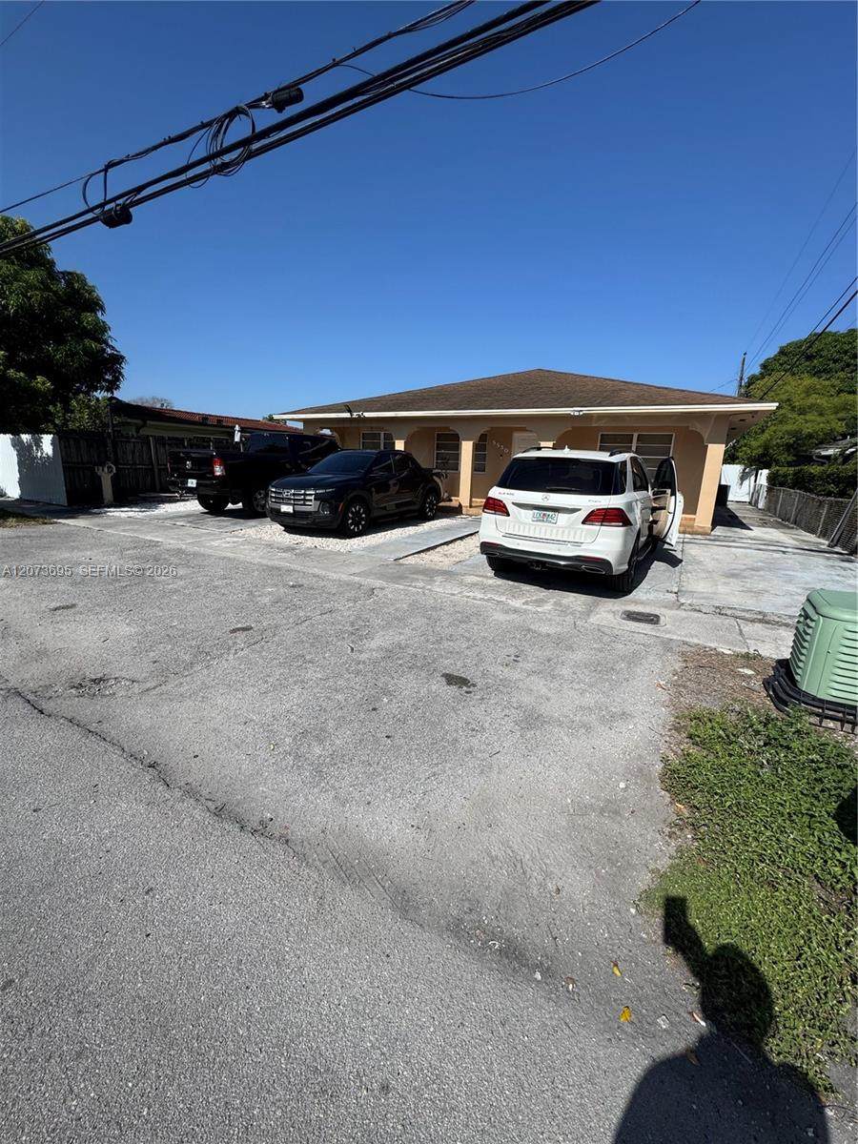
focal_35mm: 14
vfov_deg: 102.1
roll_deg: -2.1
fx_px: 463
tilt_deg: -13.3
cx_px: 429
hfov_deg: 85.7
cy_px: 572
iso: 50
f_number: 2.2
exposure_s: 1/3390
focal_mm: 2.22
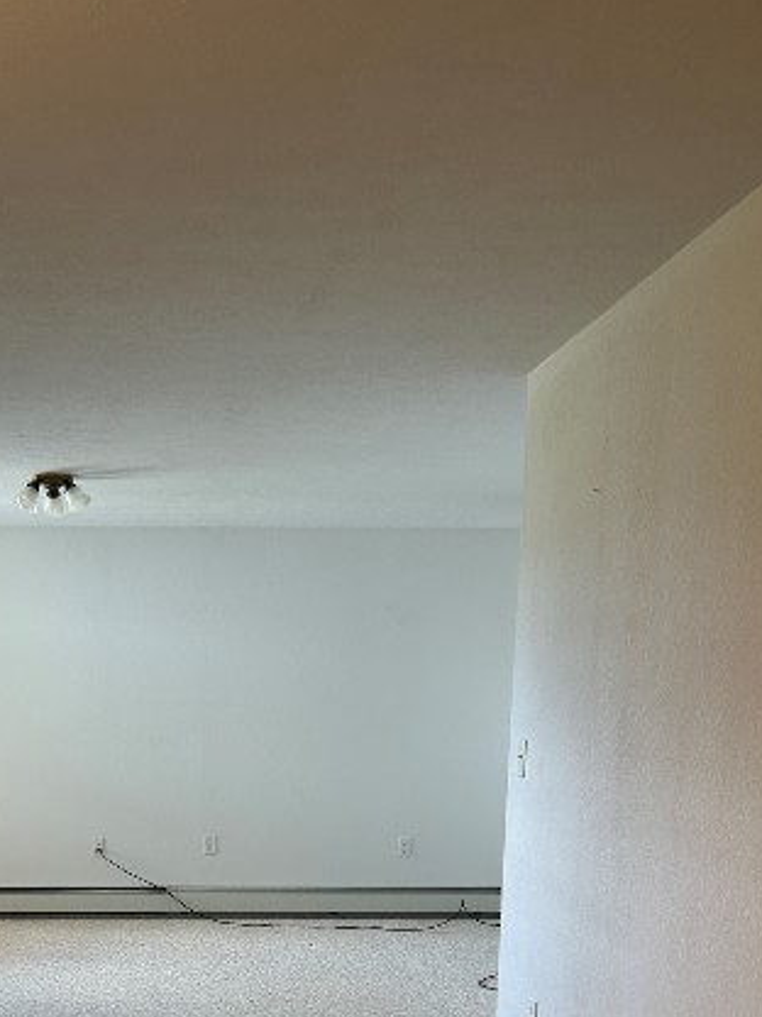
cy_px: 919
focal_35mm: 48
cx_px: 147
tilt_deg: -8.0
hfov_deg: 29.5
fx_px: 1409
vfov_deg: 37.1
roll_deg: -0.1
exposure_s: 1/60
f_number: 1.5
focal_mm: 5.7
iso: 80
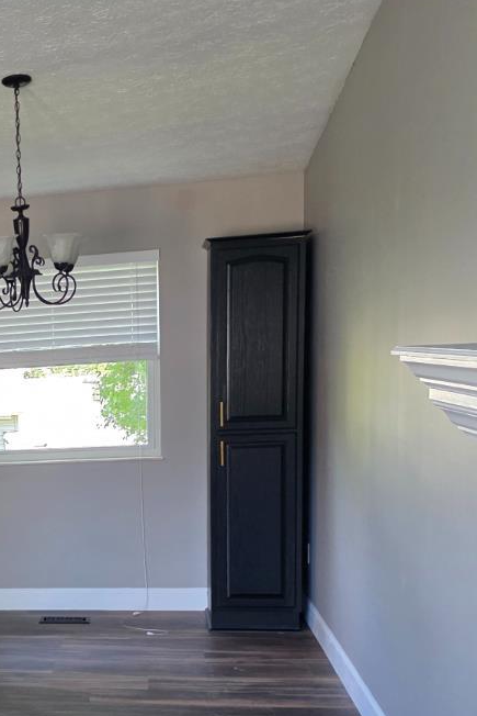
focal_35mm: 55
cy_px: 502
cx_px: -130
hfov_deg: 22.3
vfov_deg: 35.7
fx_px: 1092
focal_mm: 6.3
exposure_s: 1/120
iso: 400
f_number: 1.7
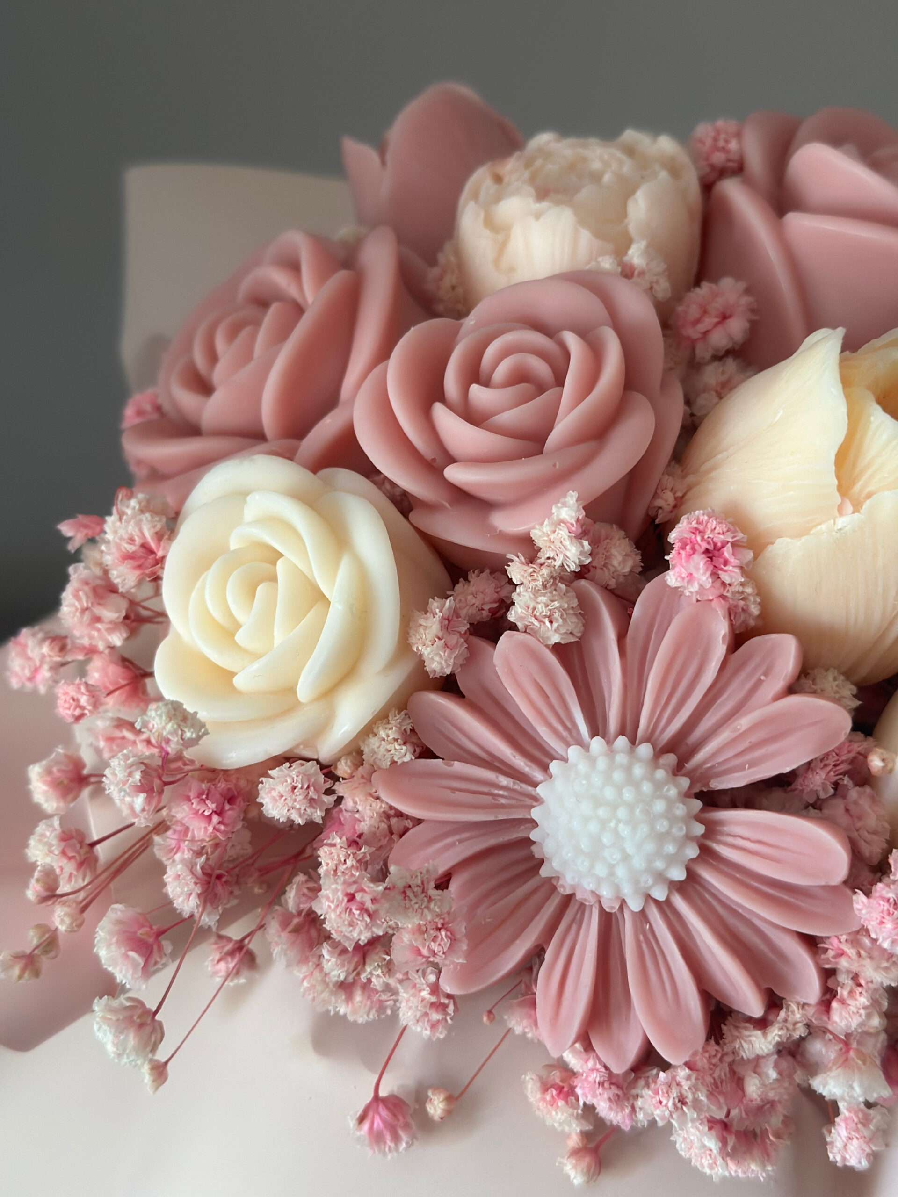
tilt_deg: -45.2
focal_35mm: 48
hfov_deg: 30.3
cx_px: 449
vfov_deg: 39.7
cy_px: 598
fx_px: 1660
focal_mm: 6.86
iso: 250
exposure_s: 1/60
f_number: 1.78
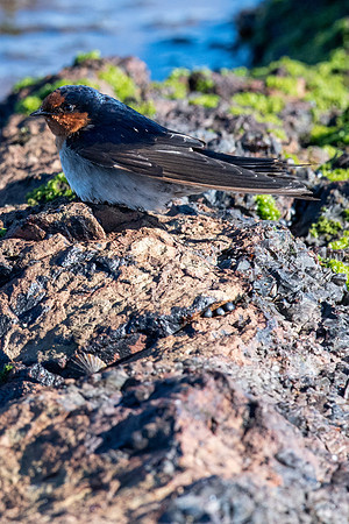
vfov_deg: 1.7
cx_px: 69
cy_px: 85
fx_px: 17302
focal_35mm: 1190
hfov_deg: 1.2
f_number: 8
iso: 560
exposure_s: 1/640
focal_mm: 390
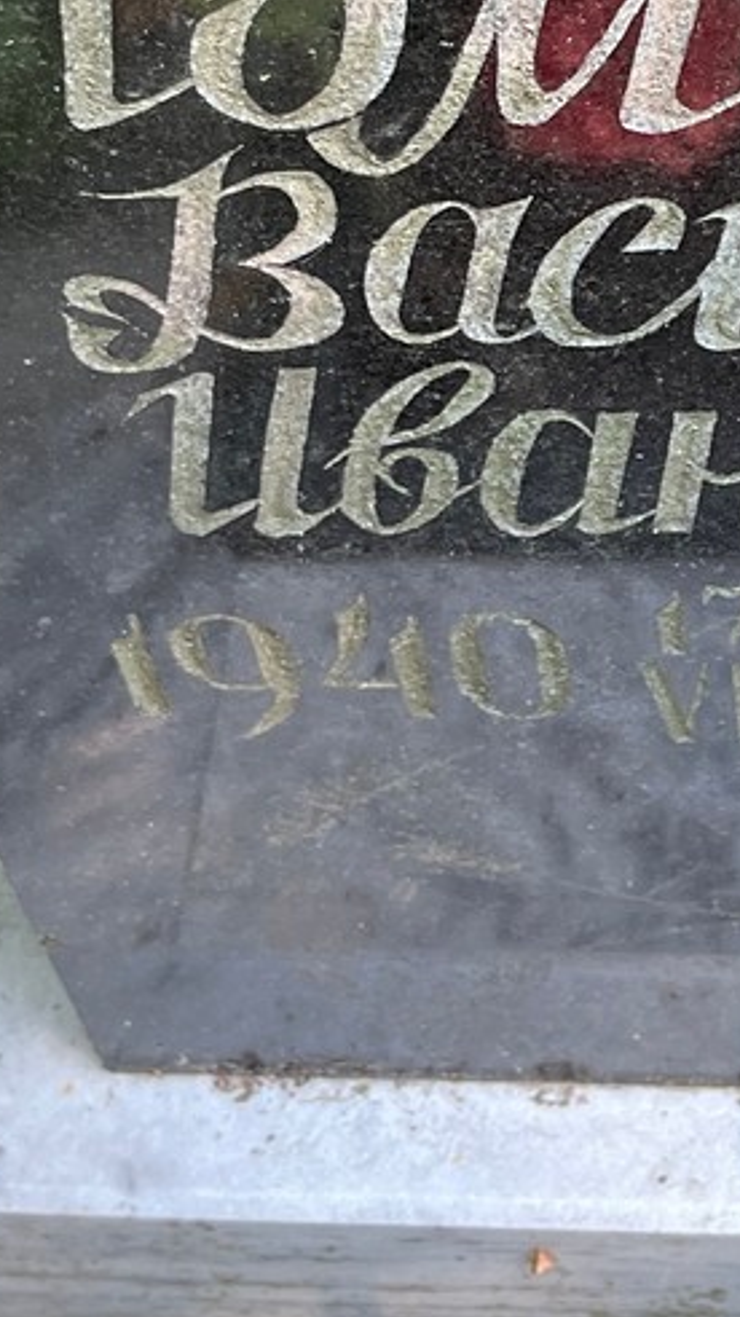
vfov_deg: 25.0
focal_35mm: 83
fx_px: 2897
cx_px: 646
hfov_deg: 14.4
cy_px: 198
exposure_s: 1/107
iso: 125
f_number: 1.6
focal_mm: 5.1
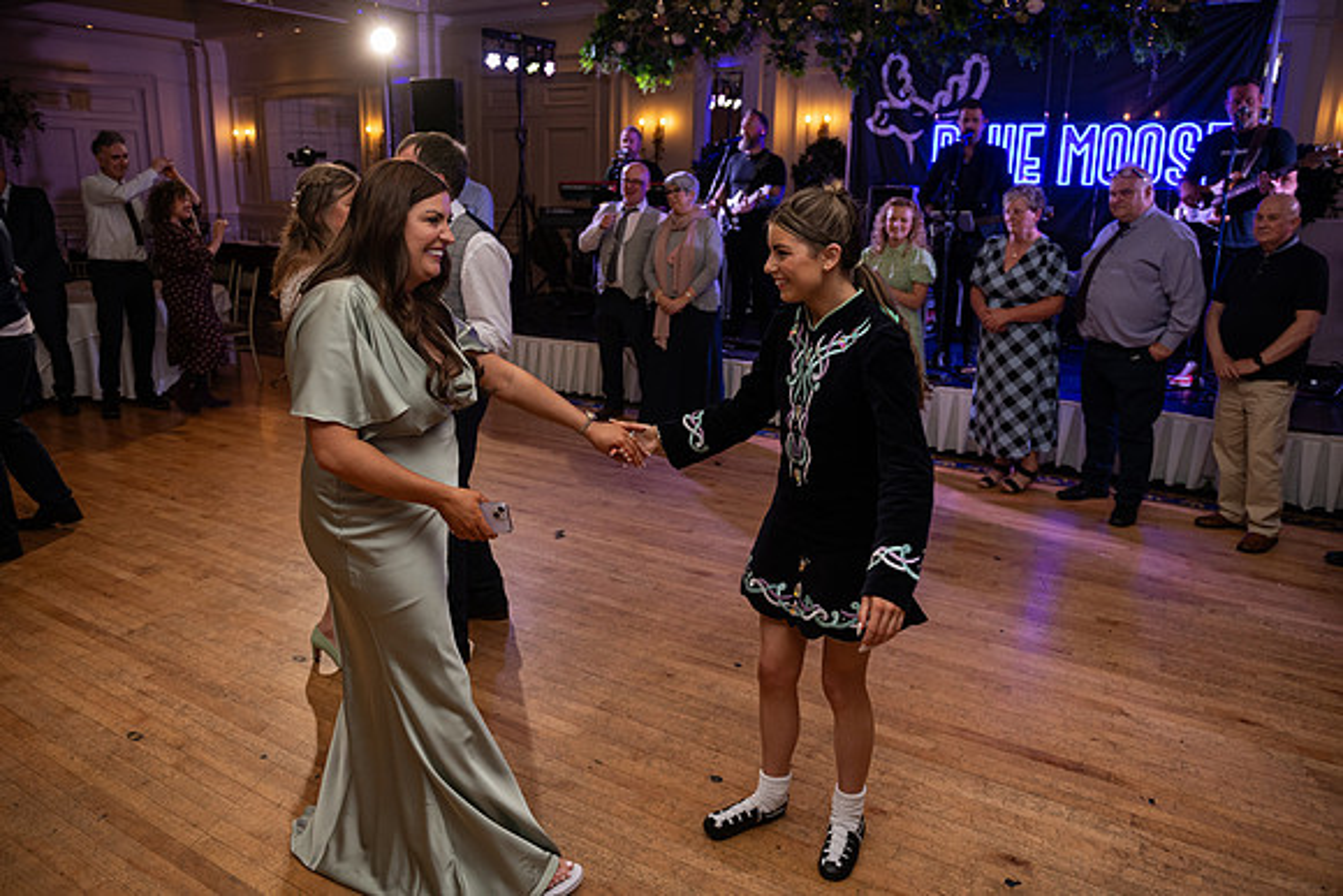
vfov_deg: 49.6
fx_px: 970
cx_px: 672
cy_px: 448
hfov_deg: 69.4
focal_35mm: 26
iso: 500
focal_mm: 26
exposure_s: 1/160
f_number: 3.5
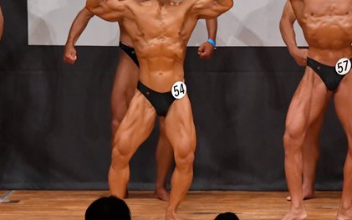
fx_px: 3904
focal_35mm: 407
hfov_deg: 5.2
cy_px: 69
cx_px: 305
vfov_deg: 3.2
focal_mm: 145
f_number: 5.6
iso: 6400
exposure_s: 1/400
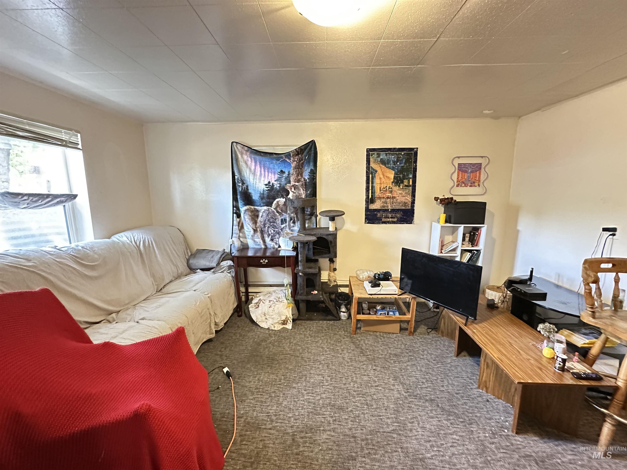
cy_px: 235
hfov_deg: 102.1
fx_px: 254
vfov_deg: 85.7
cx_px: 314
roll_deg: +0.8
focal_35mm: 14
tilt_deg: -7.8
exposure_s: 1/30
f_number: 2.2
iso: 1000
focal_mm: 2.22
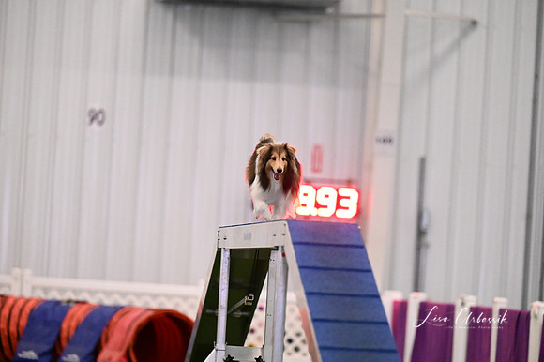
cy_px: 181
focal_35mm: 200
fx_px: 3020
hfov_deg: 10.3
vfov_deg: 6.9
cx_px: 272
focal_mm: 200
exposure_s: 1/800
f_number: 3.2
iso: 16000
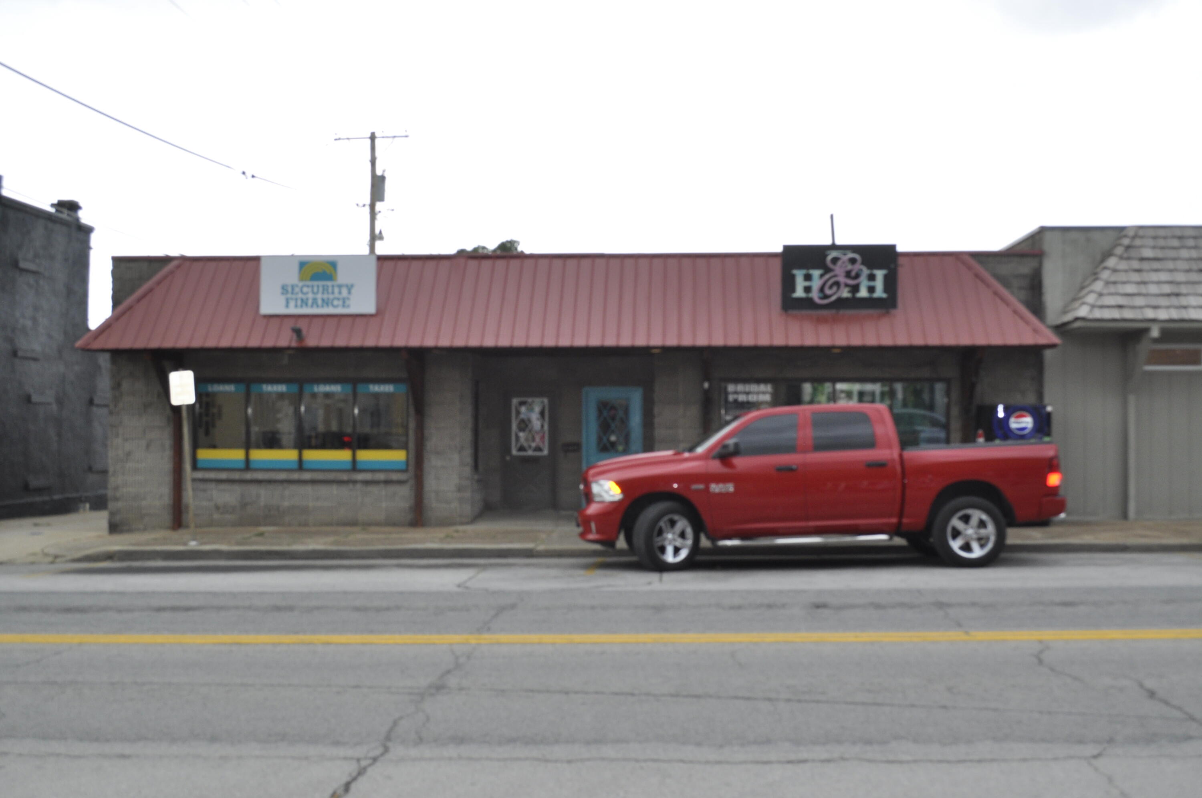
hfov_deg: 53.2
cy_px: 399
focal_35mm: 36
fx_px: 1200
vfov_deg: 36.8
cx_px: 601
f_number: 8
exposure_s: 1/200
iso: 400
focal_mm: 24
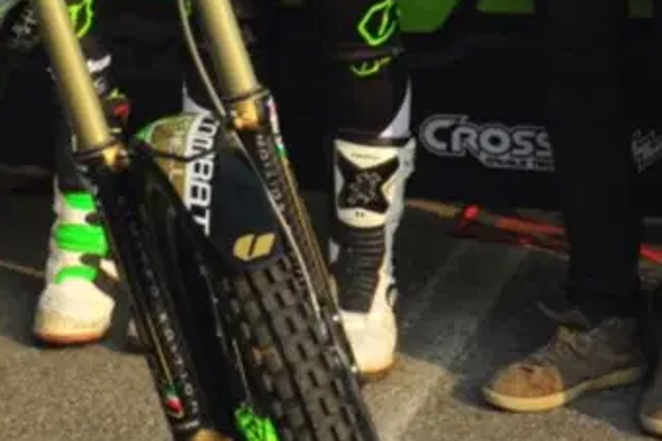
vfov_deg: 8.6
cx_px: -74
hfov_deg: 13.0
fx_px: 2849
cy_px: -225
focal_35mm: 155
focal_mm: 44
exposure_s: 1/250
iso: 800
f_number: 22
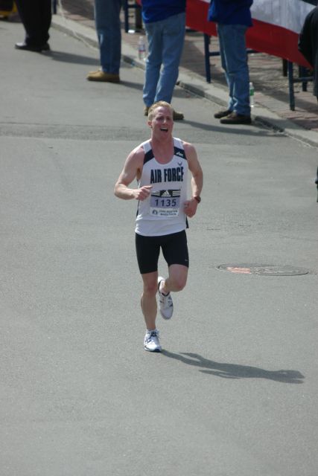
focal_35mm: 630
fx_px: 8342
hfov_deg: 2.2
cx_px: 159
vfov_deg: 3.3
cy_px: 238
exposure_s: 1/500
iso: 400
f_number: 7.1
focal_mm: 420
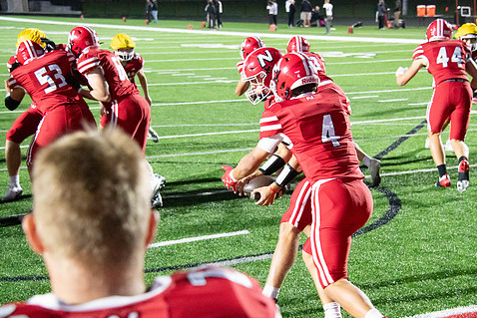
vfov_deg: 16.1
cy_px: 169
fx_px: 1127
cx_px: 282
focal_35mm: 85
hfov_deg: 23.9
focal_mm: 70
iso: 25600
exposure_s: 1/640
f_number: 5.6
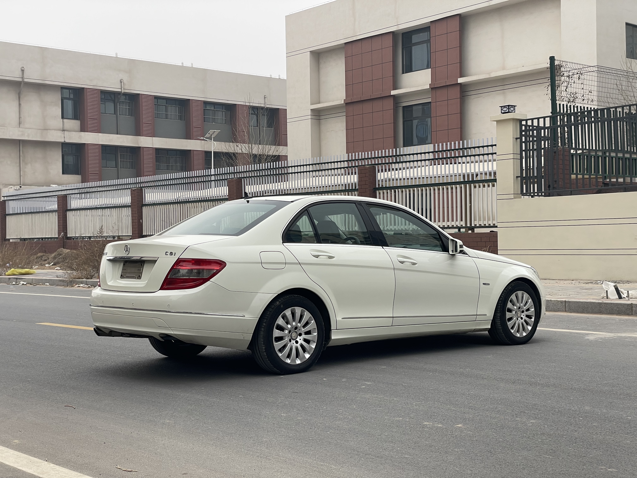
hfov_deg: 36.8
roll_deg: +2.5
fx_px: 957
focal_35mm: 52
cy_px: 239
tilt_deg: +0.8
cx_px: 318
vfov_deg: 28.0
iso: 25
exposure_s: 1/666
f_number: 2
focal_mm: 6
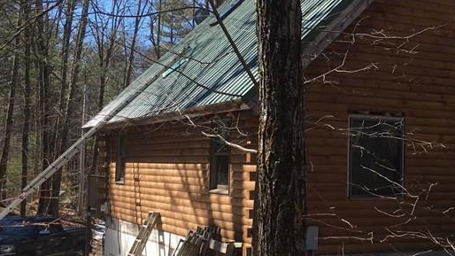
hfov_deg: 32.1
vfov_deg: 19.1
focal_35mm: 63
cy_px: 139
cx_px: 388
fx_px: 760
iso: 25
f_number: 2.2
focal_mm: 4.15
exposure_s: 1/641
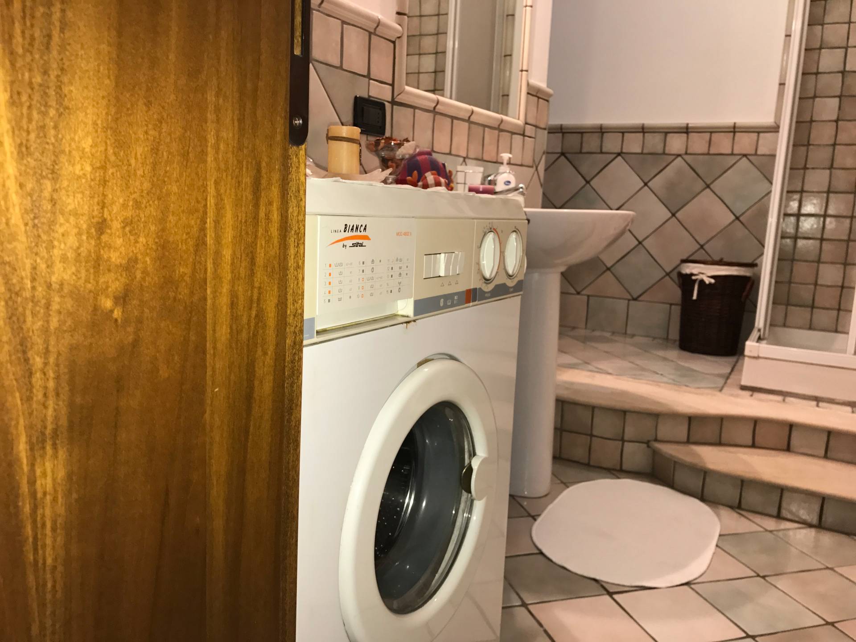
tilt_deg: -10.3
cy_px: 321
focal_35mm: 28
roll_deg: -2.1
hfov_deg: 63.4
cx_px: 428
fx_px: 692
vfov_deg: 49.7
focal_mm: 3.99
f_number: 1.8
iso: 40
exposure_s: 1/33
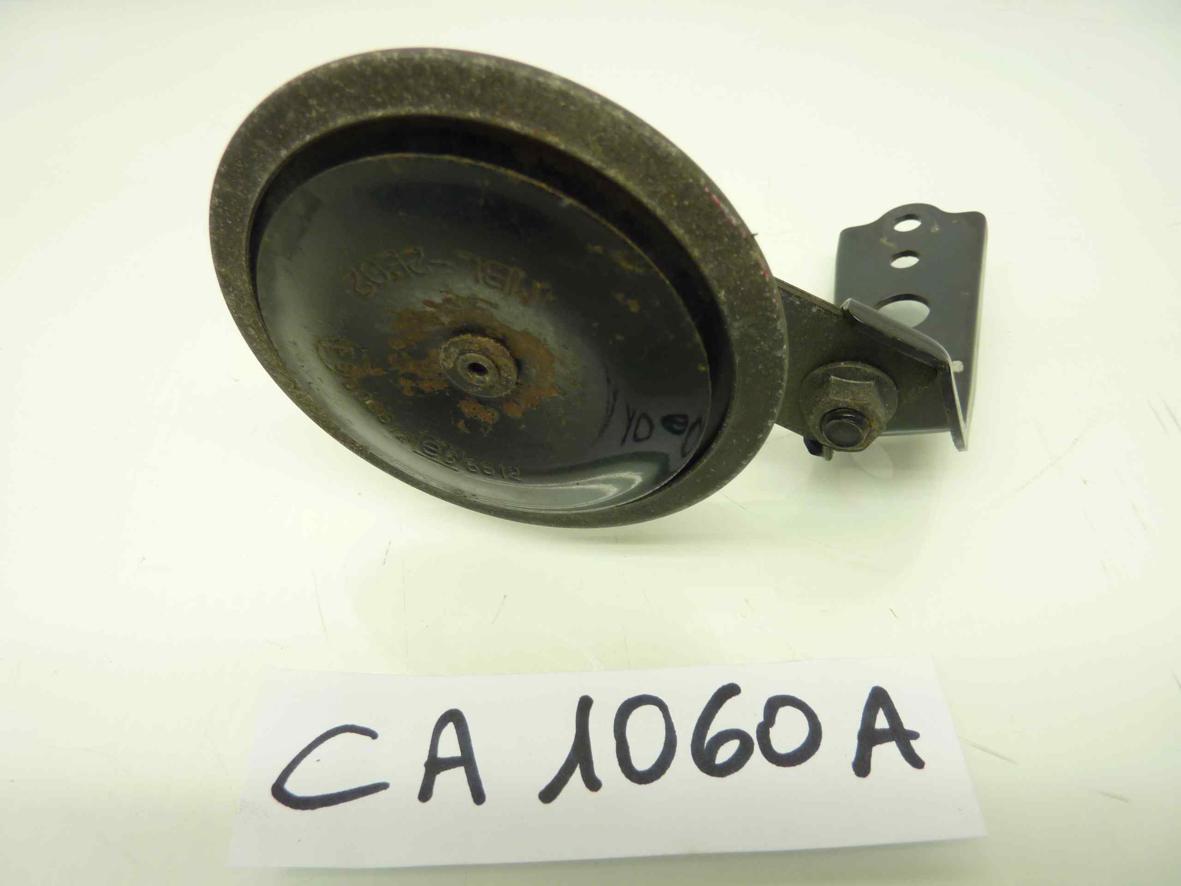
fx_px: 853
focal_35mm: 25
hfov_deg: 69.4
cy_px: 443
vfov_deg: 54.9
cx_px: 590
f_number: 3.3
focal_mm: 4.1
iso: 80
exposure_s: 1/15
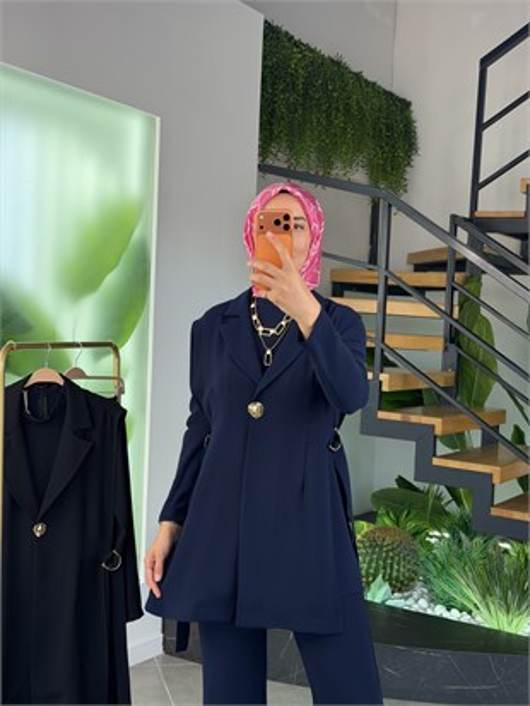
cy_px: 353
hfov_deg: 30.3
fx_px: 979
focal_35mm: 48
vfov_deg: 39.6
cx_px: 265
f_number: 1.78
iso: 50
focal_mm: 6.76
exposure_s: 1/121
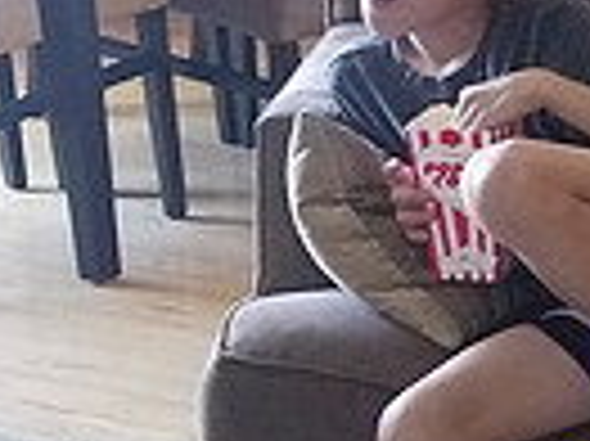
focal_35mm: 115
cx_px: 1076
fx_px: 1958
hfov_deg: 14.8
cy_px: 218
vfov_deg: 12.9
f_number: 1.7
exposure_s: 1/30
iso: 640
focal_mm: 4.2
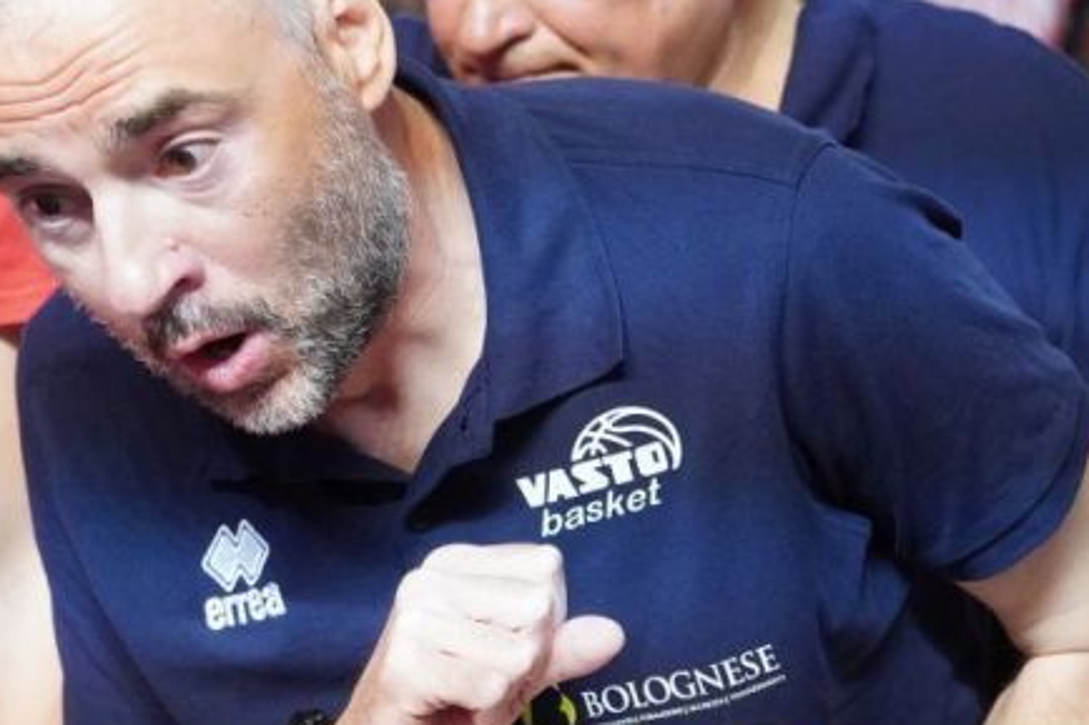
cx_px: 191
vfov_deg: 8.8
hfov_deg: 13.2
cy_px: 346
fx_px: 4687
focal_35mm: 155
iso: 5000
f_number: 5
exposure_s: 1/640
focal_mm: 56
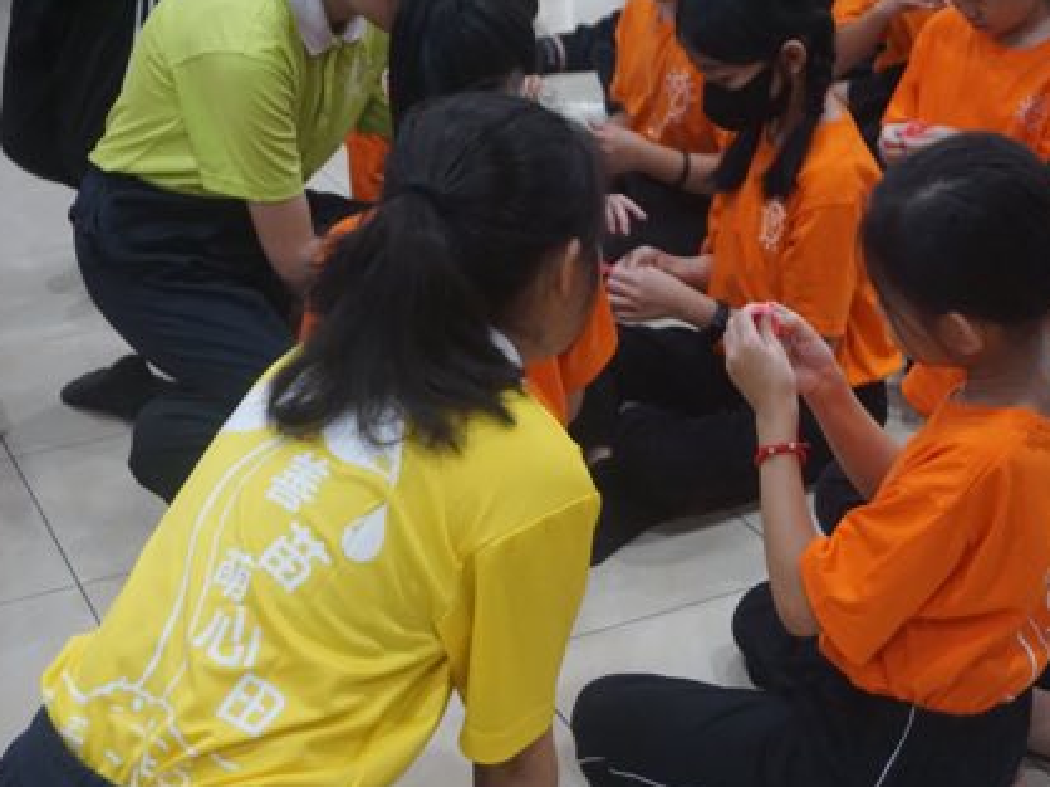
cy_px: 395
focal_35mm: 63
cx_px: 585
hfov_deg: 30.7
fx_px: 1910
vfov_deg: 23.3
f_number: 5.6
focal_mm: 38
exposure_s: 1/100
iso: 3200
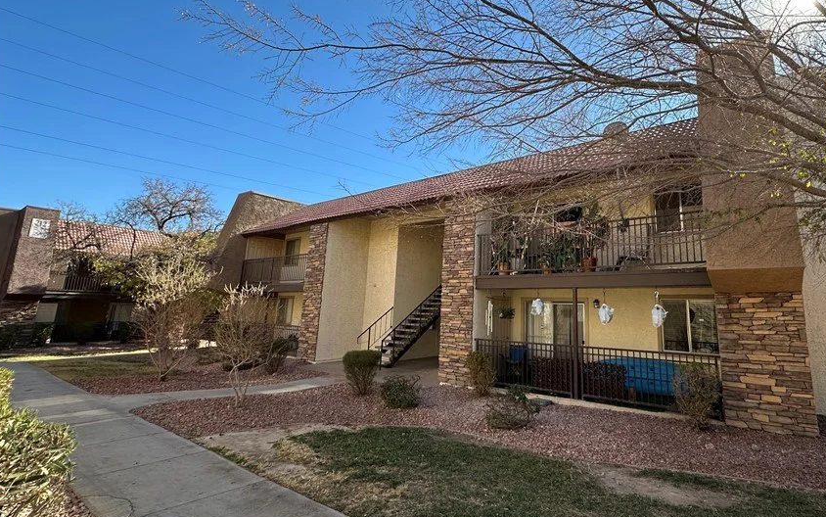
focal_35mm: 18
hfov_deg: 90.0
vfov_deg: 64.9
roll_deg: -0.7
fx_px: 405
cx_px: 492
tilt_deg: +12.3
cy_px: 233
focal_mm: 2.22
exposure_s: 1/812
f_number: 2.2
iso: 50
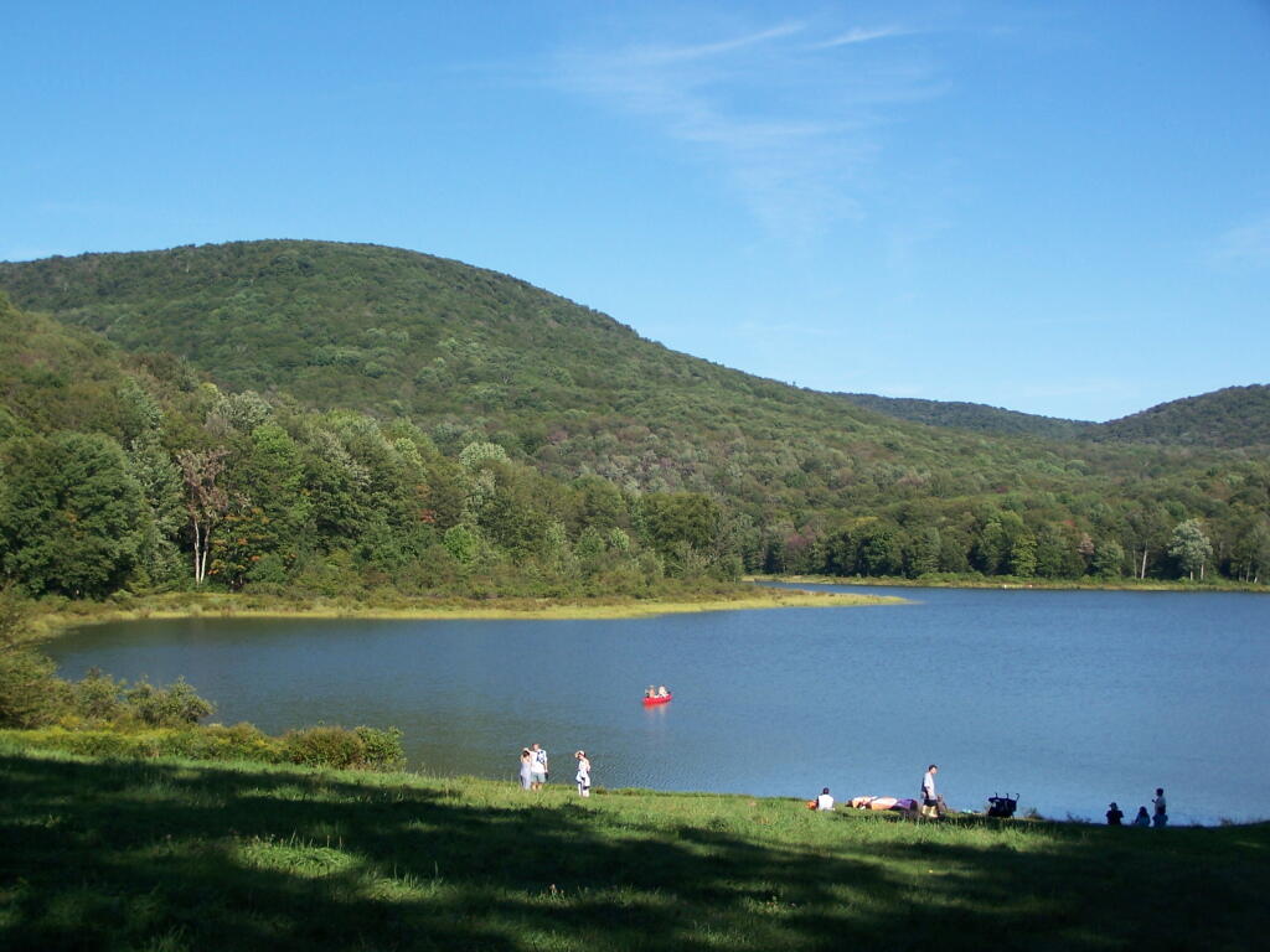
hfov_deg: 34.3
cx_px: 635
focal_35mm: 56
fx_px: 2055
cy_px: 476
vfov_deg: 26.1
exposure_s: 1/1000
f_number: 3.1
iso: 80
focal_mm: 9.3
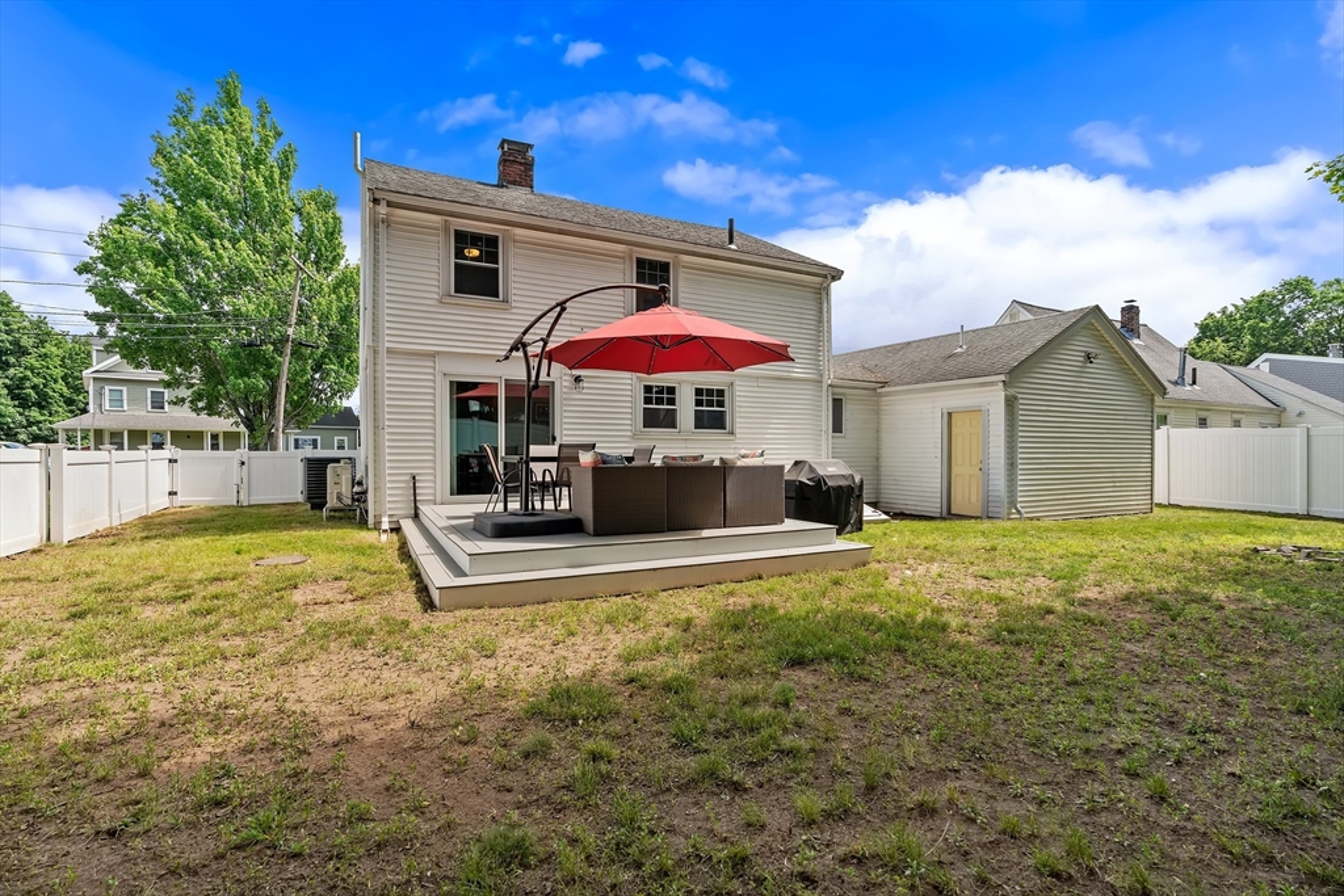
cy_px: 448
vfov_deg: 73.8
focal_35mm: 16
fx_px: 597
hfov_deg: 96.7
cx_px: 672
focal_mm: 16
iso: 125
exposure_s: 1/20
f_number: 8
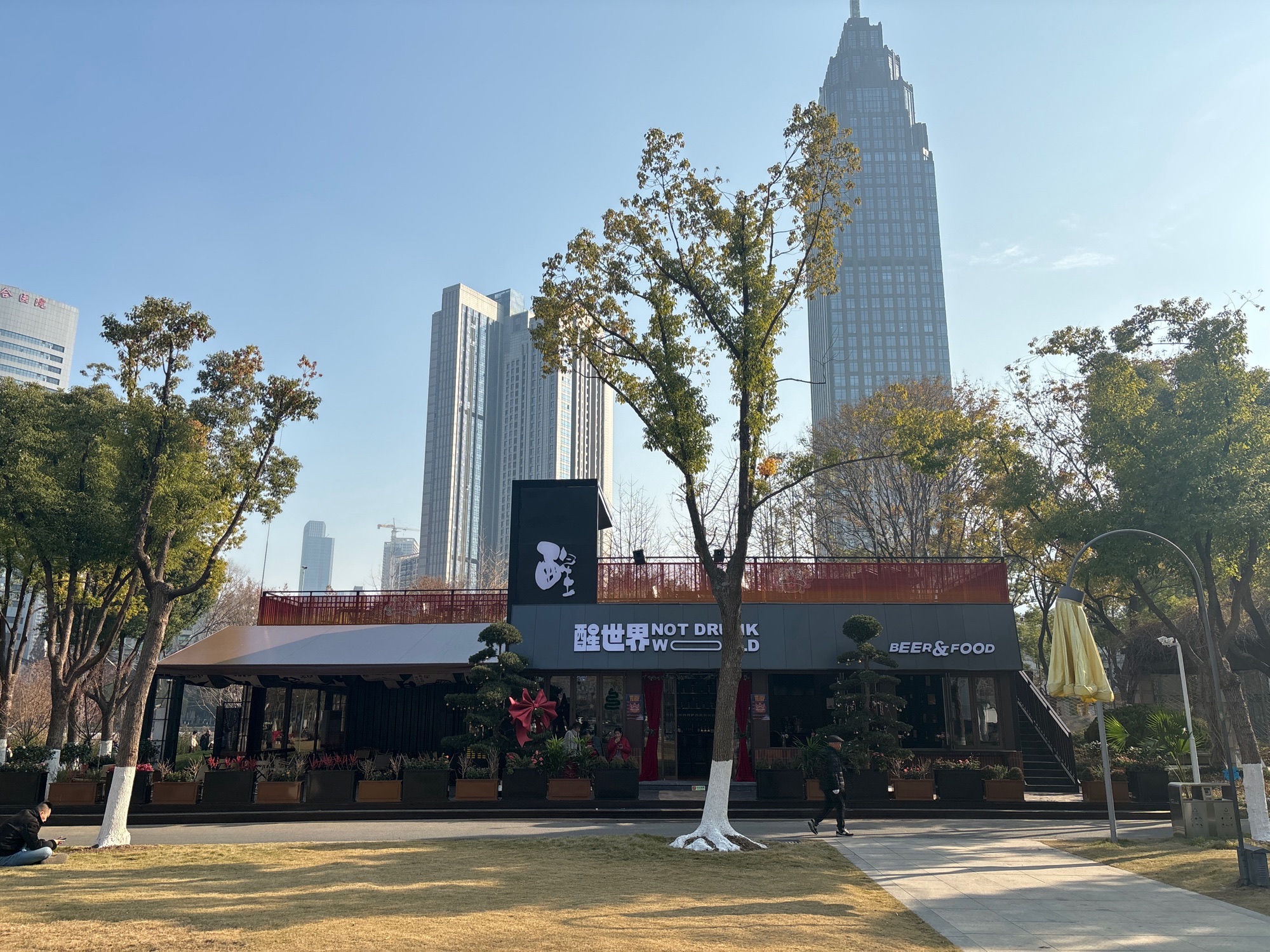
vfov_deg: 53.1
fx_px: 954
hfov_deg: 67.3
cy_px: 476
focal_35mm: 26
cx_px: 635
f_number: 1.6
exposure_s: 1/3413
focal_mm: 5.96
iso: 50
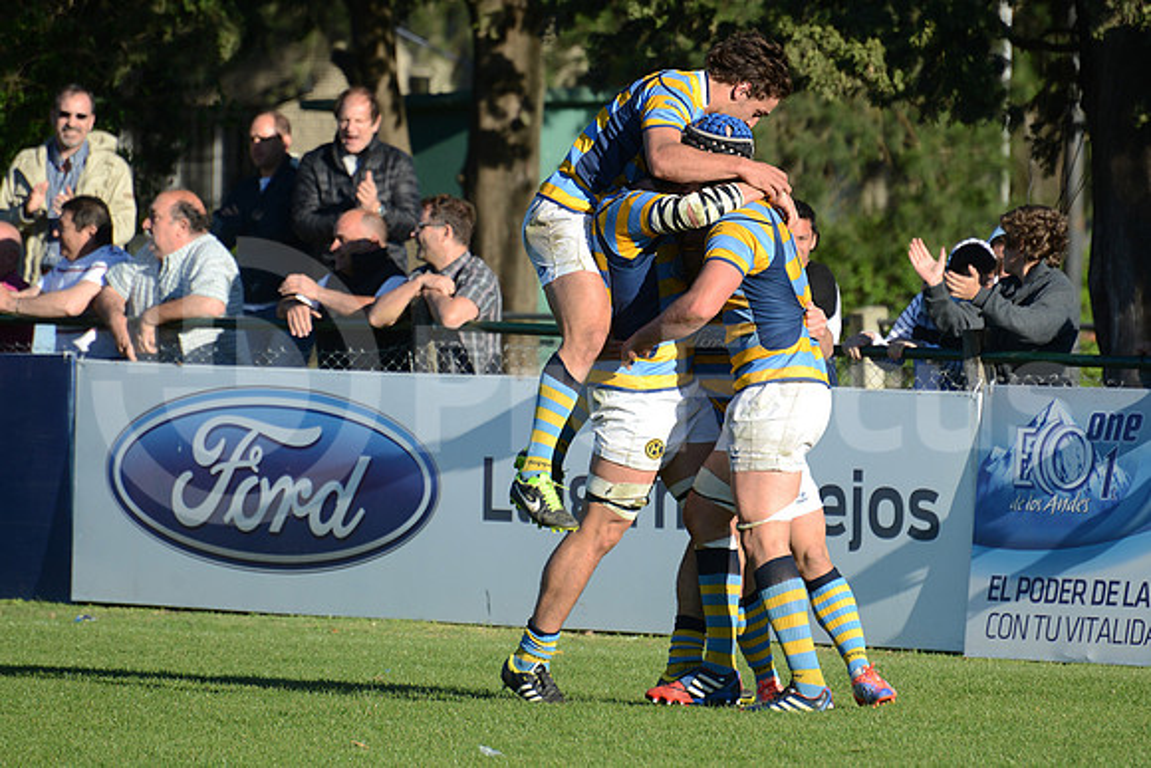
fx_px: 9593
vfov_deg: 4.6
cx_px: 576
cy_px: 384
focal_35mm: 300
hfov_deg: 6.9
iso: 400
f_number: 5.6
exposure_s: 1/1000
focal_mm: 300
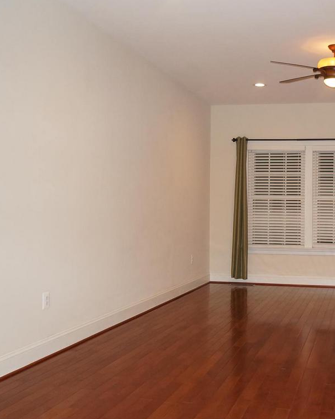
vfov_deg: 42.9
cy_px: 211
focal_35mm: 43
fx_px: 533
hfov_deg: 34.0
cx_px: 264
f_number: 4
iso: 800
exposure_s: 1/160
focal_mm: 16
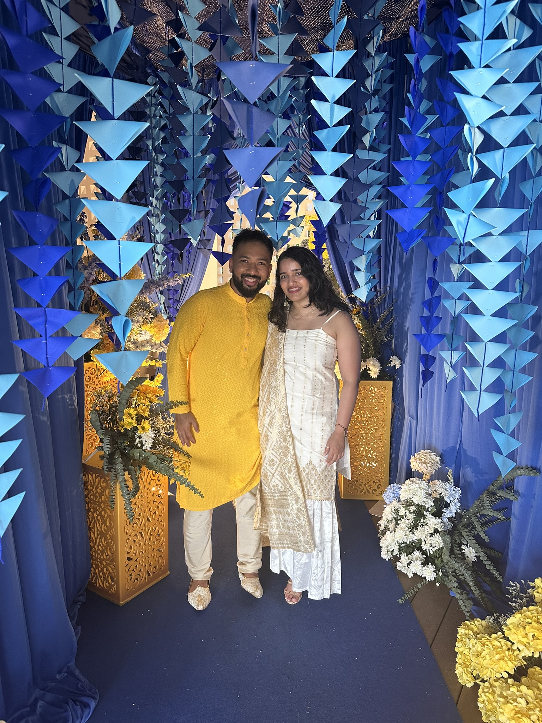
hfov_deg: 56.8
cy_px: 362
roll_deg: -2.8
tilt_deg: -8.5
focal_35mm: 24
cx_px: 271
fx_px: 501
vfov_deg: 71.6
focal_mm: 6.86
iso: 160
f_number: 1.78
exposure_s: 1/50
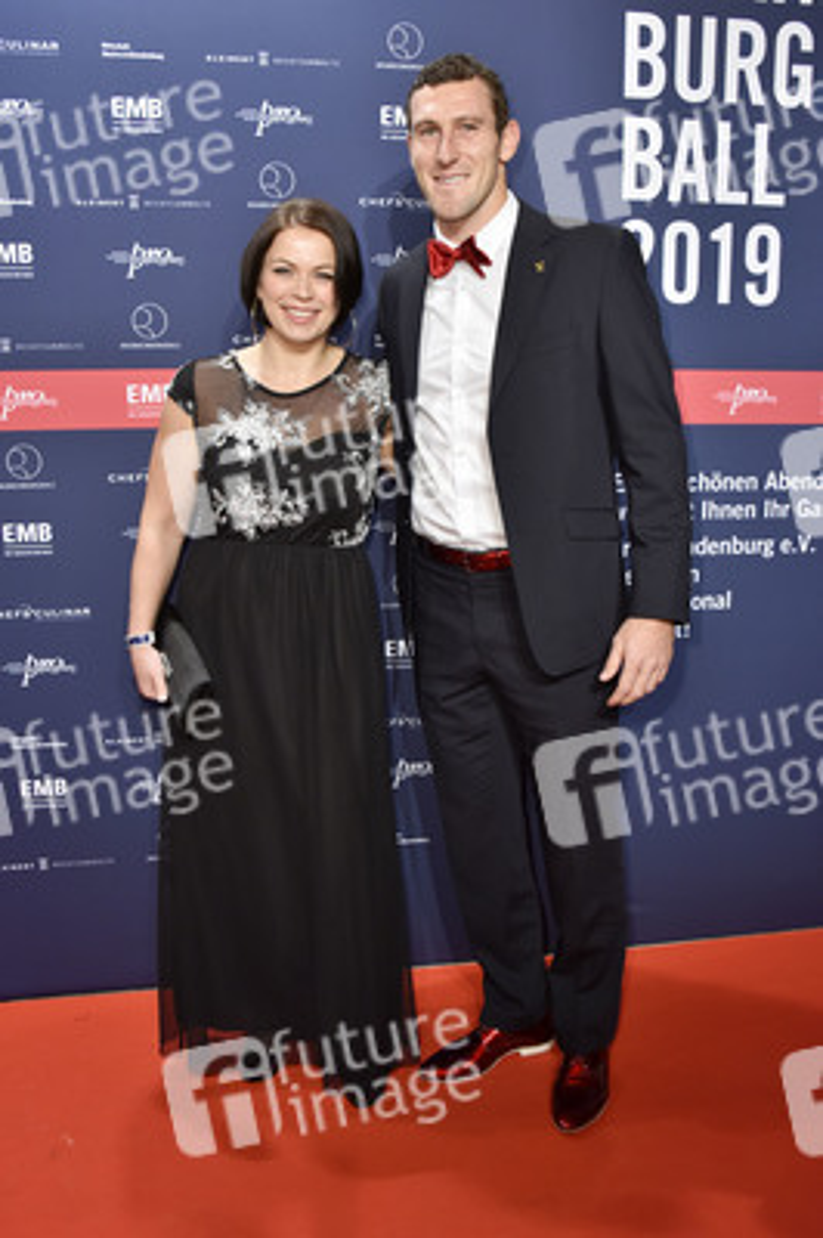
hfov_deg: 41.0
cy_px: 619
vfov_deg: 58.8
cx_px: 412
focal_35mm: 32
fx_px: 1099
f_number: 6.3
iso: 1000
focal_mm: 32
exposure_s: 1/160
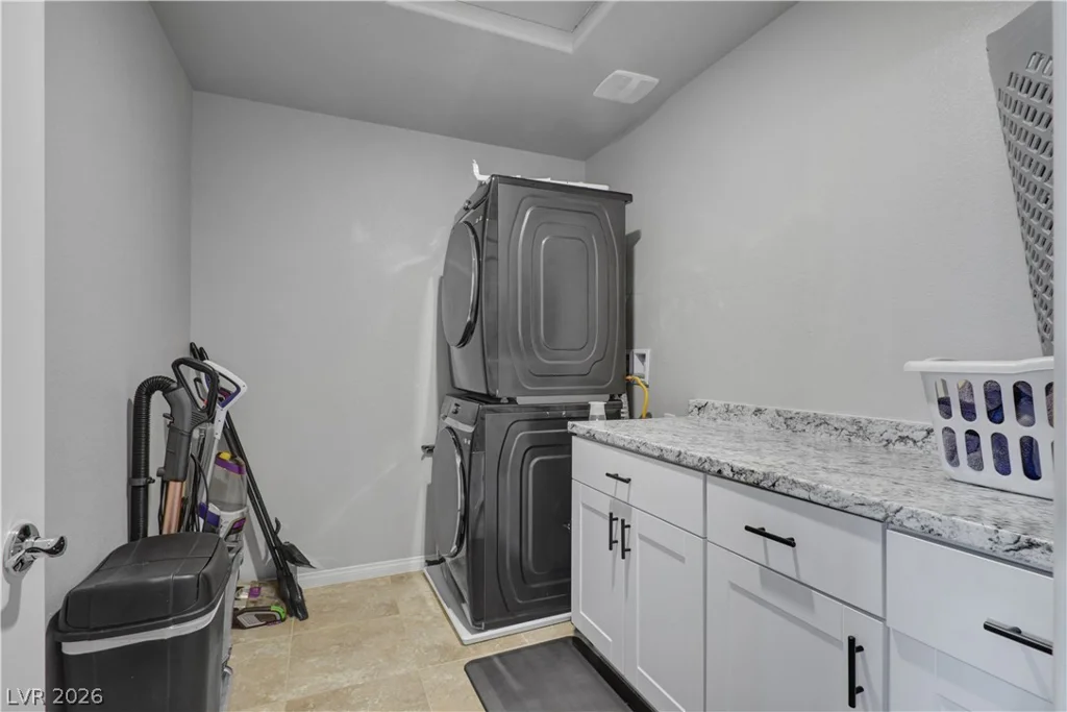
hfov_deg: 95.0
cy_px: 356
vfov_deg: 72.1
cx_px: 534
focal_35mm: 16
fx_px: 489
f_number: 8
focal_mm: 11
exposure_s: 1/6
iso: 400
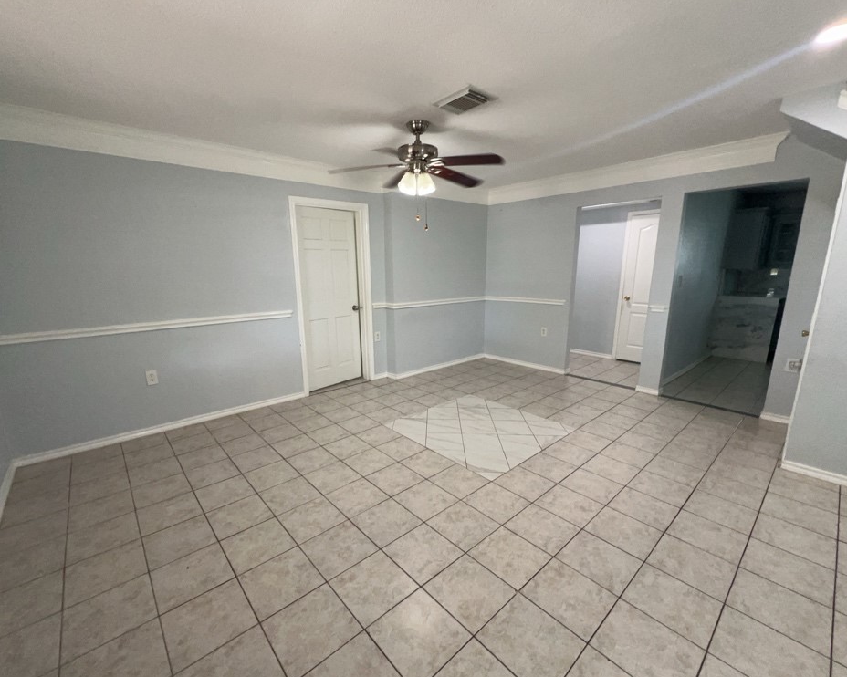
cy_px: 347
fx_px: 351
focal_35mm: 14
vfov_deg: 87.9
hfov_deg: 100.7
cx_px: 409
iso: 125
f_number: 1.8
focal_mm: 1.57
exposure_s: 1/60
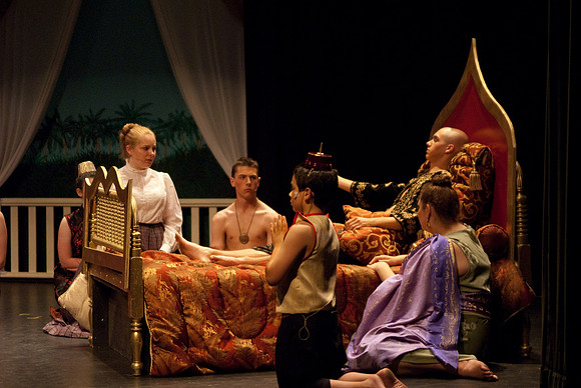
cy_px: 194
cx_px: 290
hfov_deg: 17.0
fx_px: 1939
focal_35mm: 120
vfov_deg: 11.4
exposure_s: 1/160
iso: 1000
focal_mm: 80
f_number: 2.8
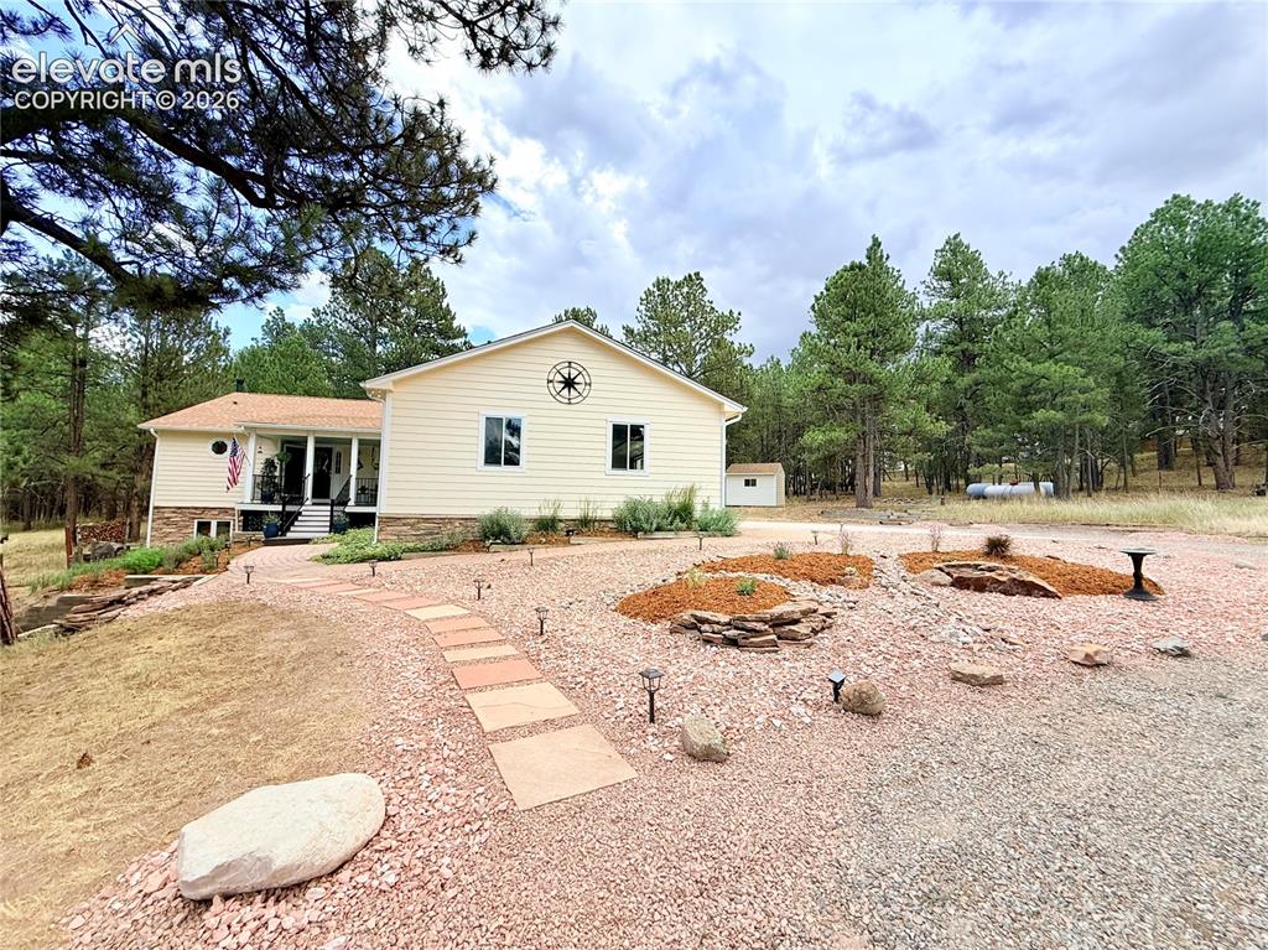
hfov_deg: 102.1
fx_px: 513
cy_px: 475
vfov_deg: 85.6
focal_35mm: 14
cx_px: 634
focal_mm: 2.22
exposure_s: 1/726
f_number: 2.2
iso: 50
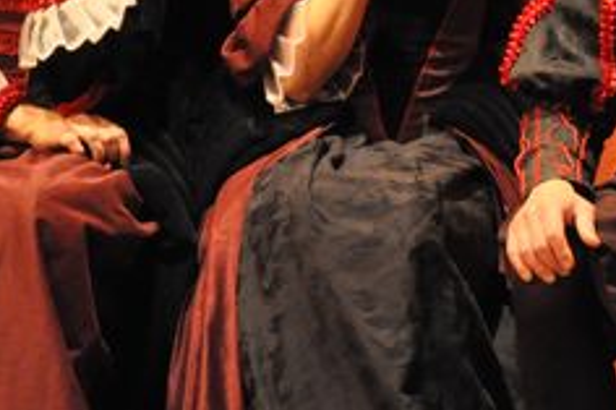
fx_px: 6526
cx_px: 561
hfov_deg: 5.4
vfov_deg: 3.6
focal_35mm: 382
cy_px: 80
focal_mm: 75
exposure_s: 1/60
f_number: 5.3
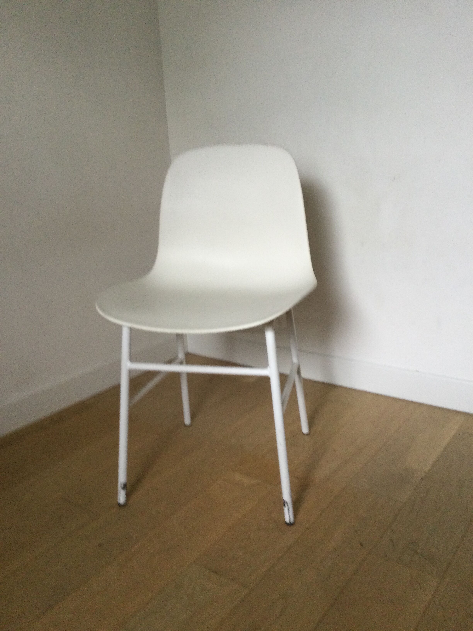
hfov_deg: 45.4
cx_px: 236
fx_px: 565
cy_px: 316
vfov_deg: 58.4
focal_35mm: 31
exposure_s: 1/33
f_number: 2.4
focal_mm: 3.3
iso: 125
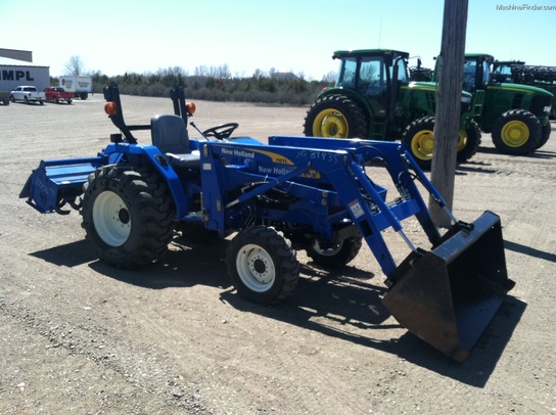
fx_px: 561
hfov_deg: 52.7
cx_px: 278
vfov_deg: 40.6
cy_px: 208
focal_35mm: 35
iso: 80
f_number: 2.8
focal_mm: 3.85
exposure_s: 1/833
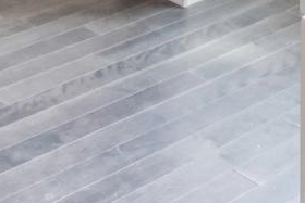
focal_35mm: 117
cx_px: 215
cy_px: -421
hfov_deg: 17.4
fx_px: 992
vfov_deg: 9.2
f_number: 7.1
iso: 640
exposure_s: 1/1250
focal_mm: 16
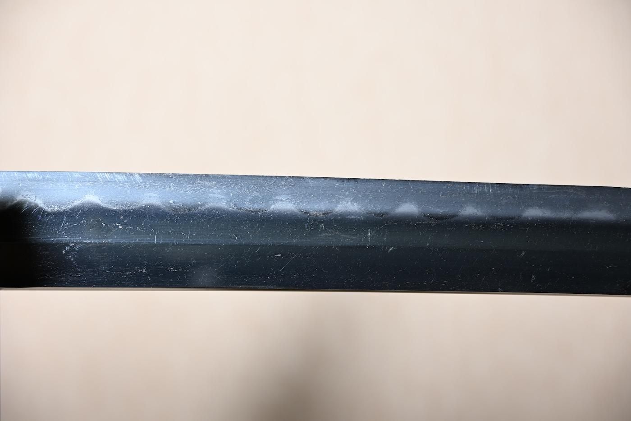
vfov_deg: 13.0
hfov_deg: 19.5
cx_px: 316
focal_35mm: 105
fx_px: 1840
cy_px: 210
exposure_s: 1/2
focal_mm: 70
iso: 100
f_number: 5.3
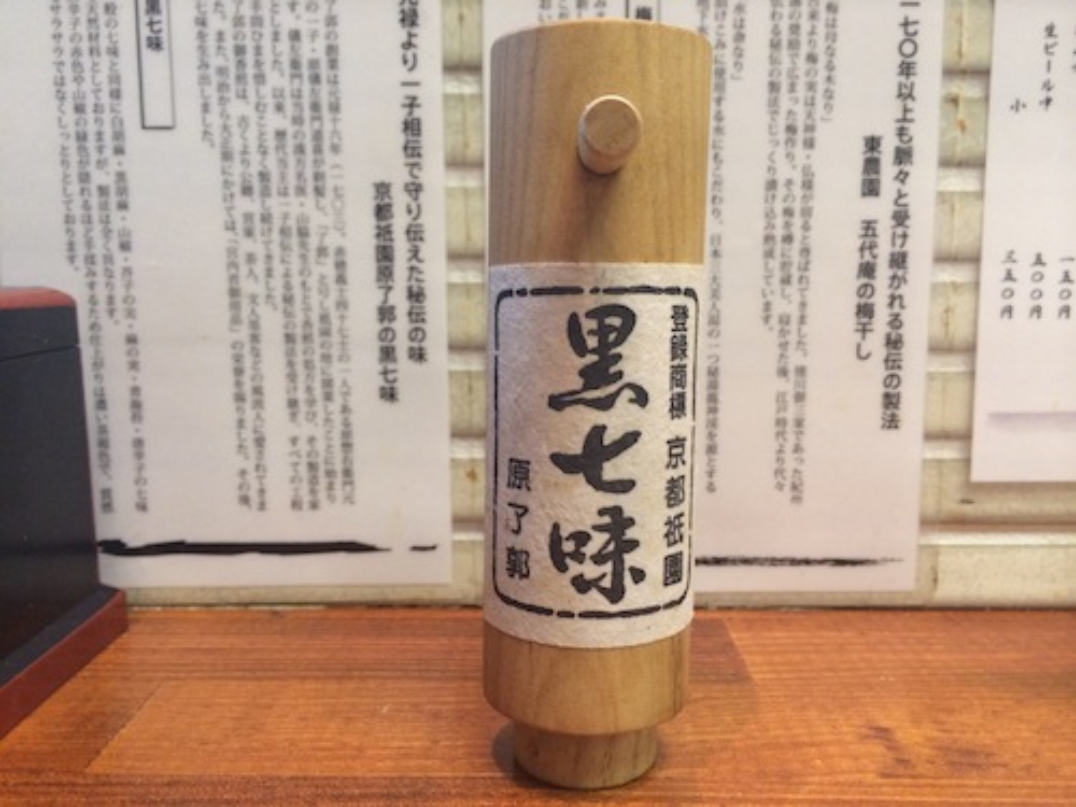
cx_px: 538
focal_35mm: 30
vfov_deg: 46.8
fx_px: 933
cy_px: 404
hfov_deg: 60.0
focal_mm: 4.12
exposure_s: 1/30
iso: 160
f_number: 2.2
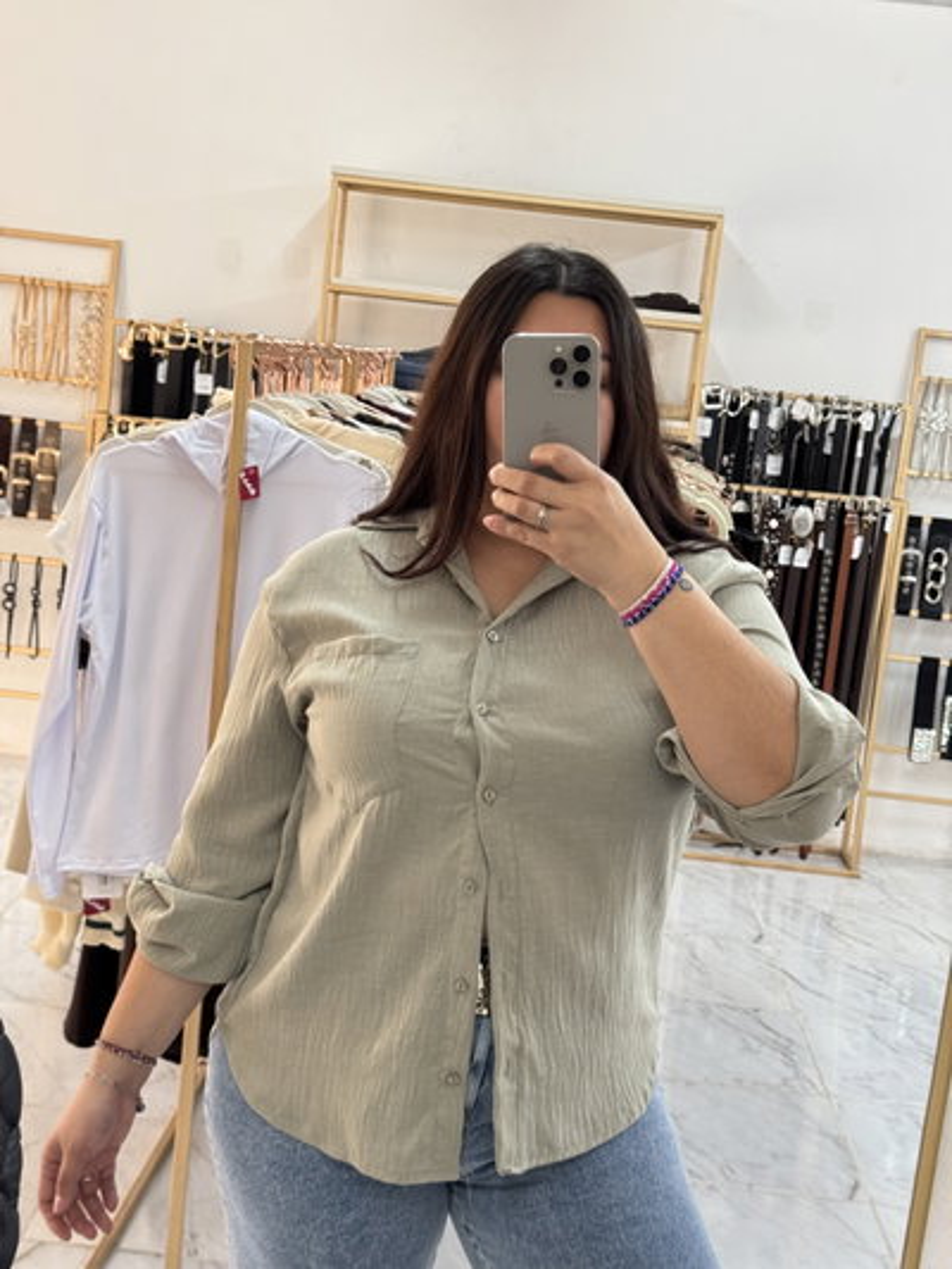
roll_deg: -5.0
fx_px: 1759
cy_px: 634
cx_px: 476
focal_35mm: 48
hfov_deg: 30.3
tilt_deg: -7.7
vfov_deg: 39.6
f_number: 1.78
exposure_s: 1/50
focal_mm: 6.76
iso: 250
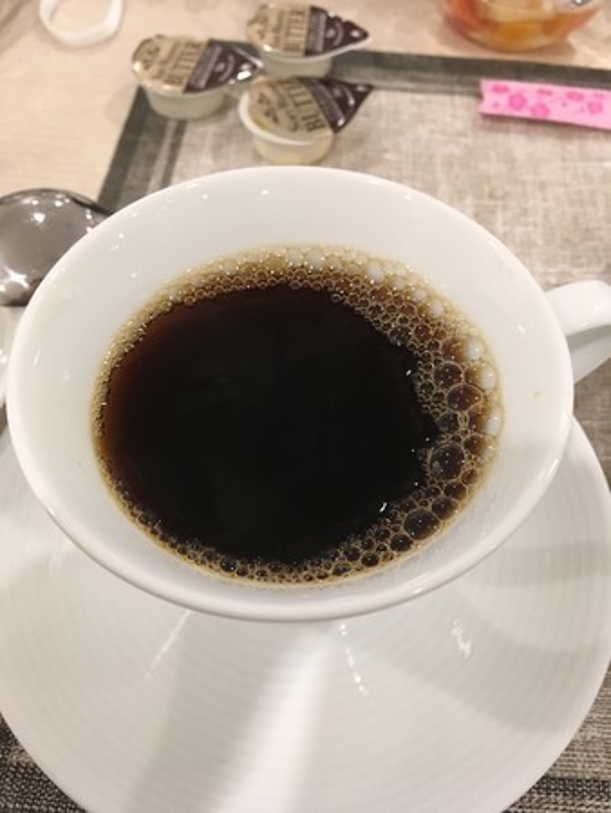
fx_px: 682
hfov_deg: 48.3
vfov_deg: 61.6
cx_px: 306
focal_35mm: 29
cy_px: 406
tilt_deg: -55.5
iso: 160
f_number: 2.2
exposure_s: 1/30
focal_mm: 4.15
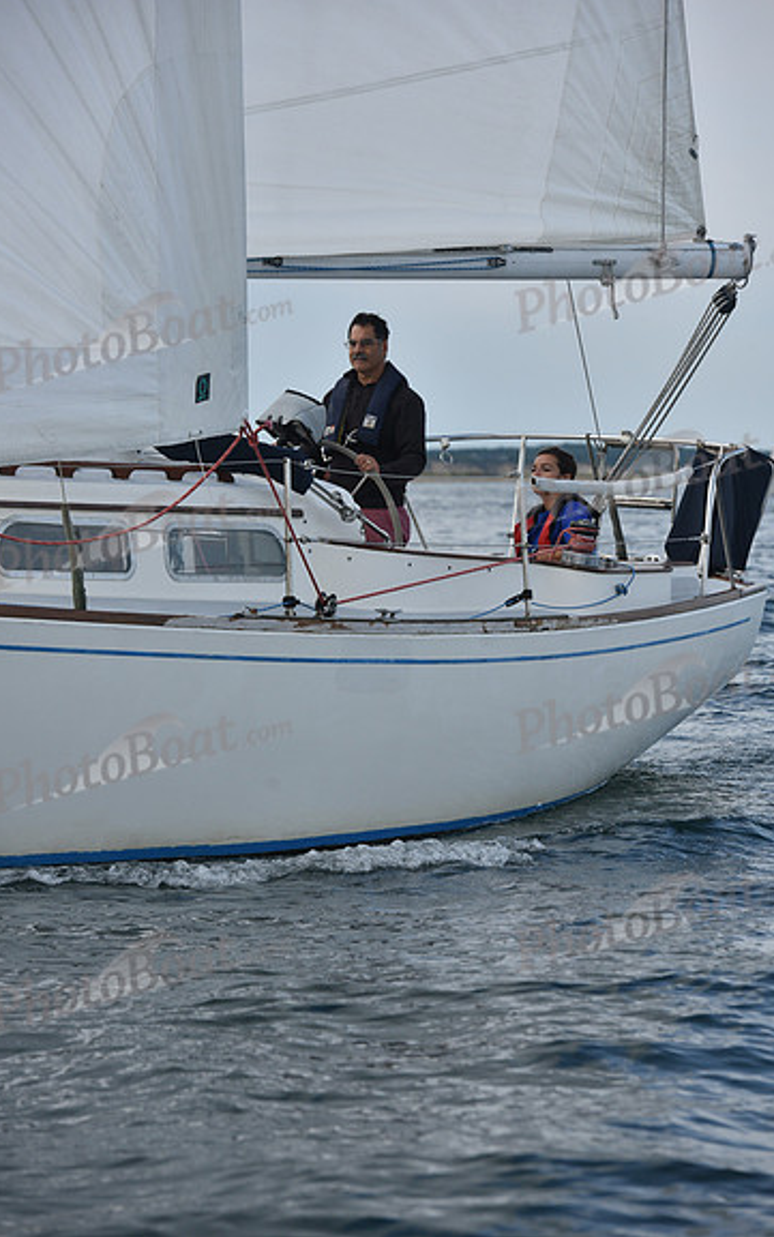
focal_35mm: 164
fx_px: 5531
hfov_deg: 8.0
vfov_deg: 12.8
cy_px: 617
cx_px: 404
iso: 320
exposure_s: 1/1000
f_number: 7.1
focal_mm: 160
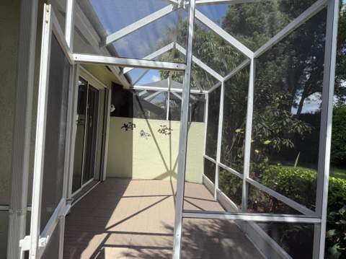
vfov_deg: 56.7
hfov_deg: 71.7
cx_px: 173
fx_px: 240
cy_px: 130
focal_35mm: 24
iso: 80
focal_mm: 6.76
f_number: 1.78
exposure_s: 1/2299
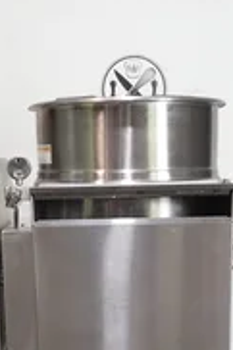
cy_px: 312
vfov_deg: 29.4
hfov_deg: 20.6
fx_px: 642
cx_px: 116
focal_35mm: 66
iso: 500
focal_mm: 11.29
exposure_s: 1/30
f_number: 3.5
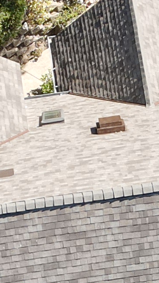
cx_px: 150
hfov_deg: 7.5
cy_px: 253
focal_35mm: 161
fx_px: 1208
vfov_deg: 13.3
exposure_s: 1/180
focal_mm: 4.5
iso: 100
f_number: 2.8
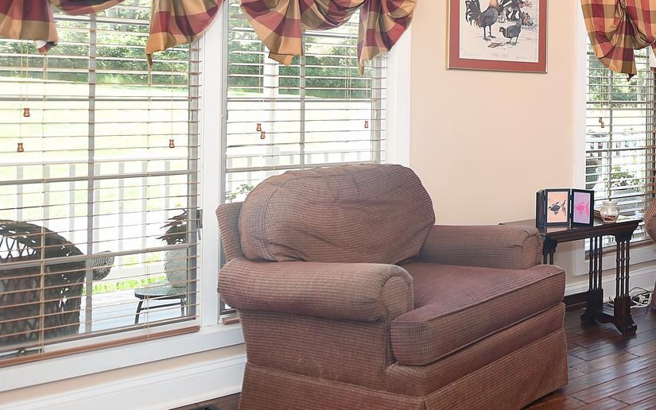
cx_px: 719
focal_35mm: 43
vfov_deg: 29.4
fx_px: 769
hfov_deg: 38.4
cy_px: 107
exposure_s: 1/200
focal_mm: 17
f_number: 4
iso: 640
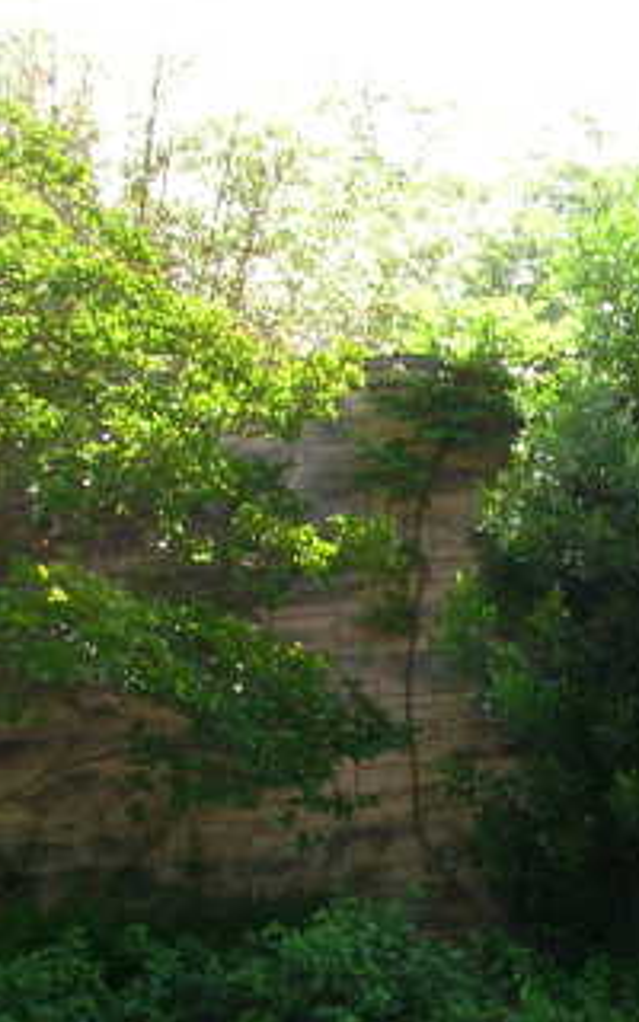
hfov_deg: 13.2
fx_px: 2508
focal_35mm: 90
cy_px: 881
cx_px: 1121
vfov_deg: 22.6
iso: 50
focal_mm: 5.7
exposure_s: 1/55
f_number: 4.9
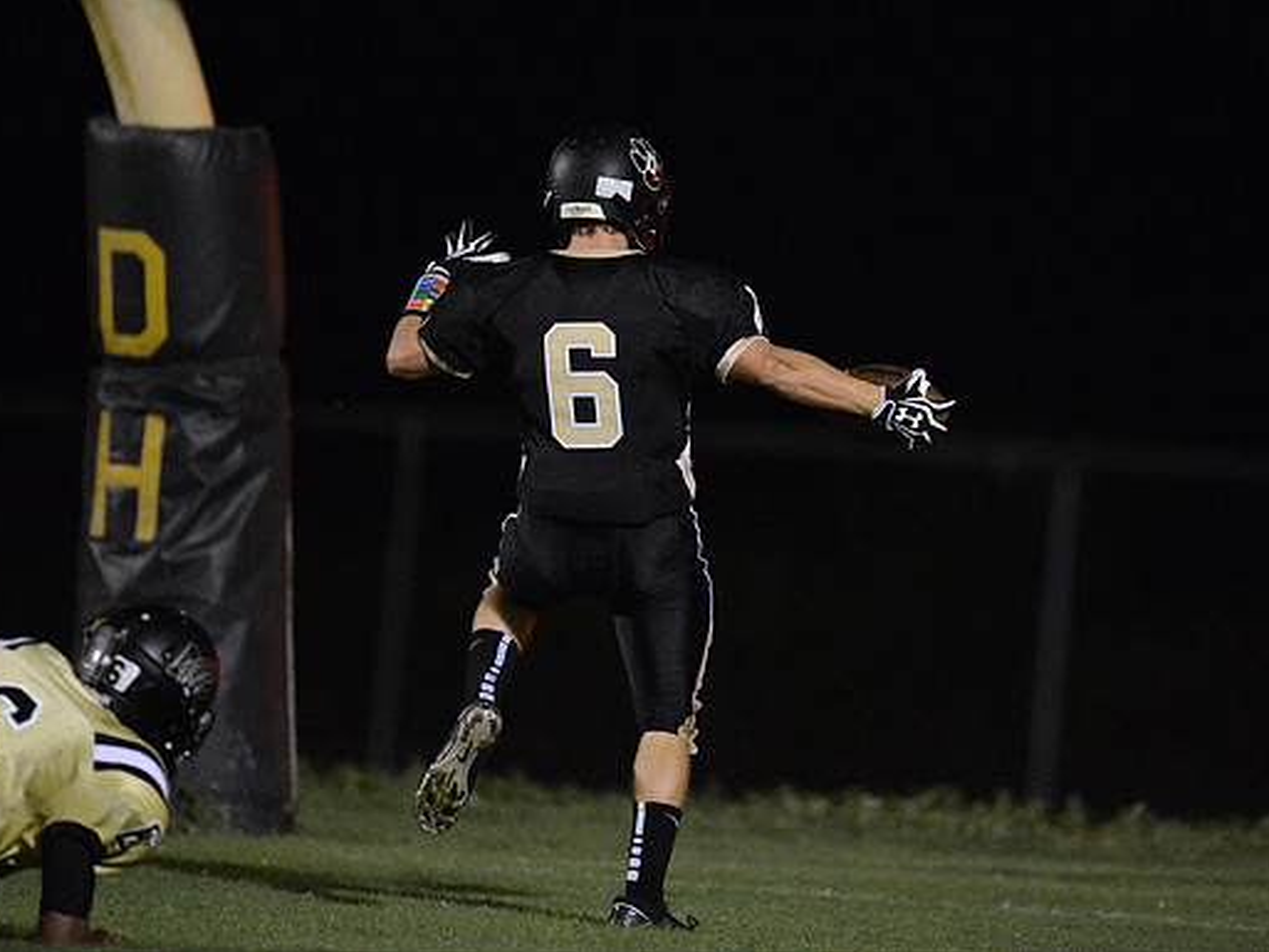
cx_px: 641
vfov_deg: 3.4
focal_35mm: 435
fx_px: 15951
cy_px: 476
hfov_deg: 4.6
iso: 12800
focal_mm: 400
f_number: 2.8
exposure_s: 1/640
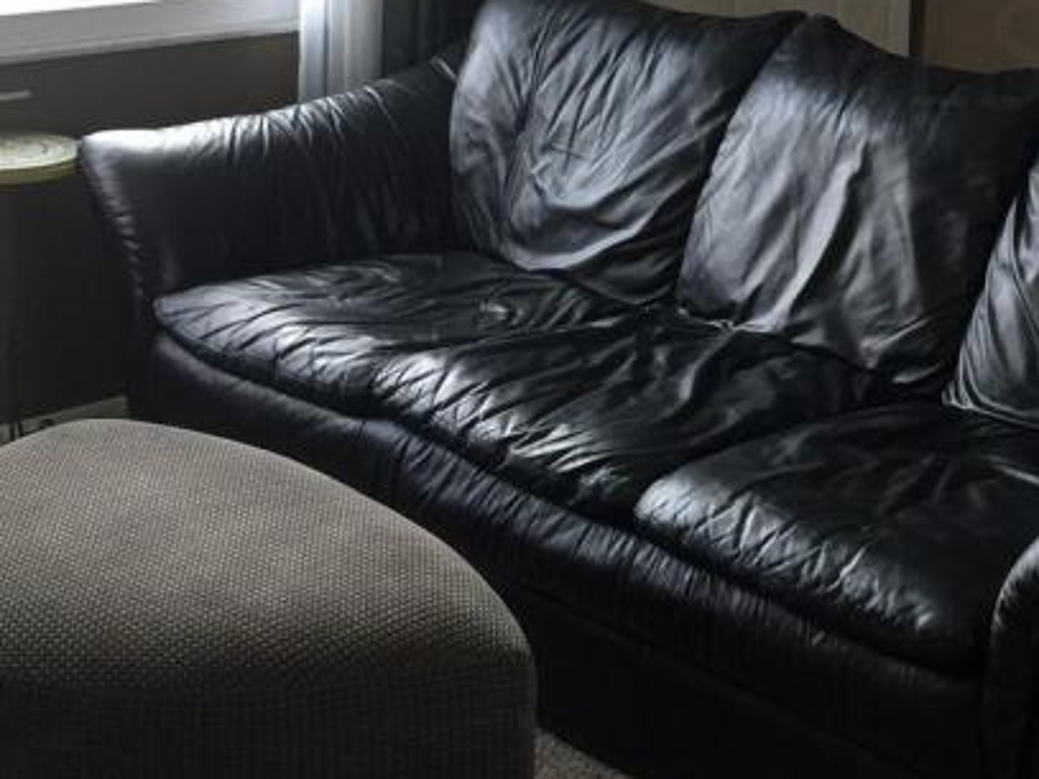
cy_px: 54
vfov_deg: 19.7
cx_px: 796
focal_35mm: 73
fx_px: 2190
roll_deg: -0.6
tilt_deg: -11.3
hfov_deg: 26.3
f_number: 2.2
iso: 32
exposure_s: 1/15
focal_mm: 4.15
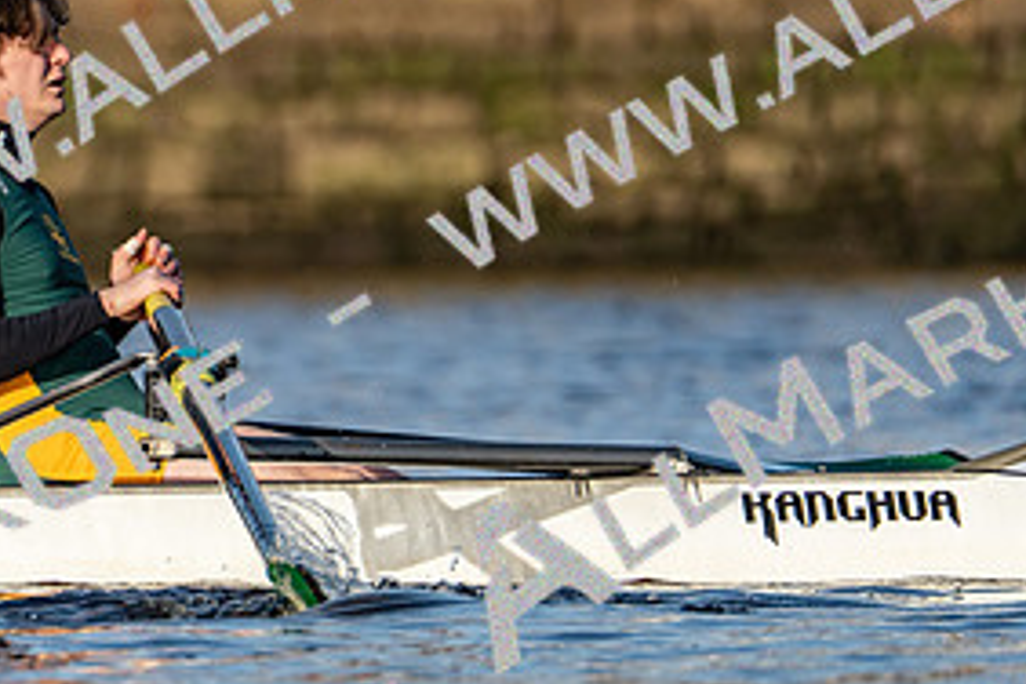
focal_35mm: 1234
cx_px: 164
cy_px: 329
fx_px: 35166
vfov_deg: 1.1
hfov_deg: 1.7
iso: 400
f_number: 6.3
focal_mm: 600
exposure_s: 1/2000
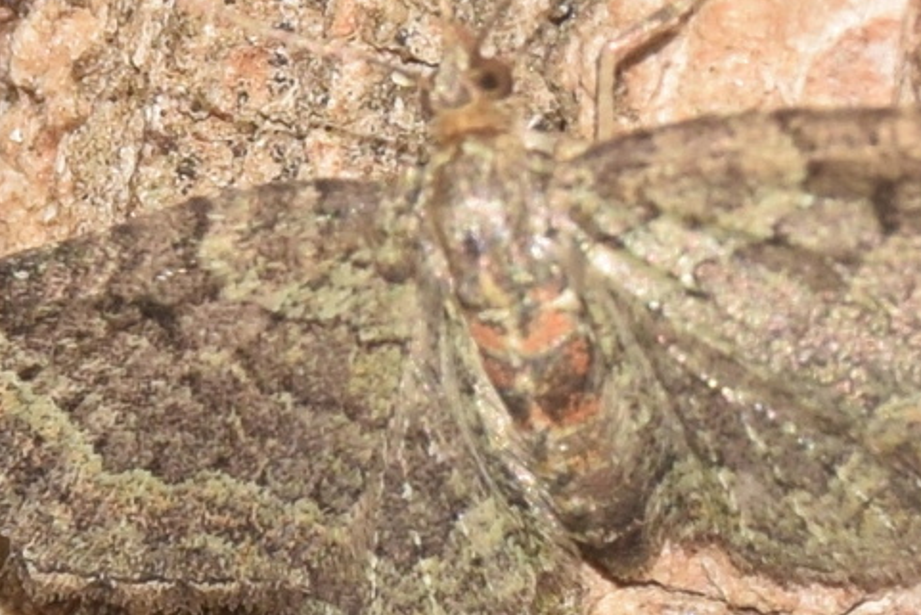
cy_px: 293
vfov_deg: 3.3
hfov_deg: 4.9
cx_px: 637
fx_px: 10696
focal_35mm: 418
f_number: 13
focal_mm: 140
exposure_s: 1/160
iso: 100
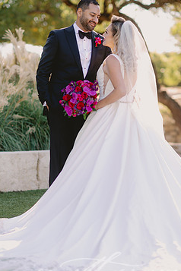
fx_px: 807
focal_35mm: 107
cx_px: 98
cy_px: 134
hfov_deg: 12.8
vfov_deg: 19.1
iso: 50
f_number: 2
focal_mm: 85
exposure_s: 1/400
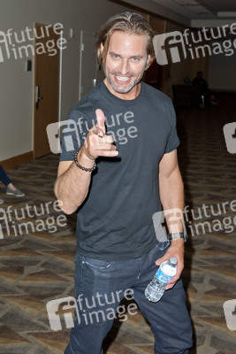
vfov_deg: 39.6
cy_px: 177
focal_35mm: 50
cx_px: 118
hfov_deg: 27.0
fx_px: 491
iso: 400
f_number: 6.3
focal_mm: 50
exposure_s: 1/320
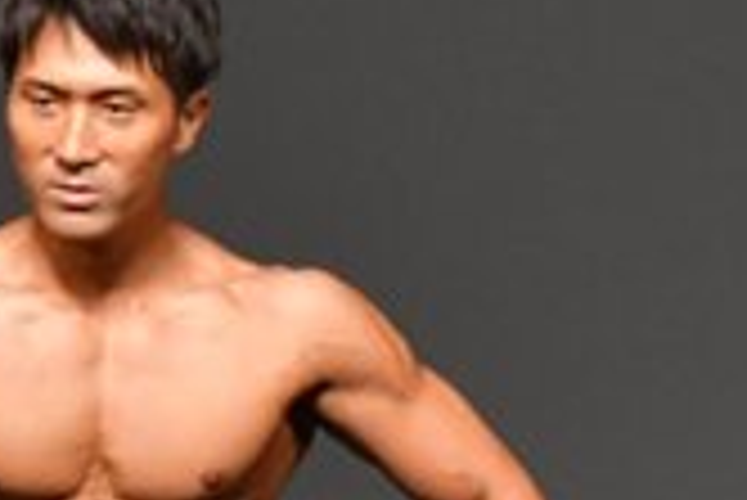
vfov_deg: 1.0
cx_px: 740
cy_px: 874
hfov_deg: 1.5
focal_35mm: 1399
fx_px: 29054
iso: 2500
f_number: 5.6
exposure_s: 1/400
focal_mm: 200
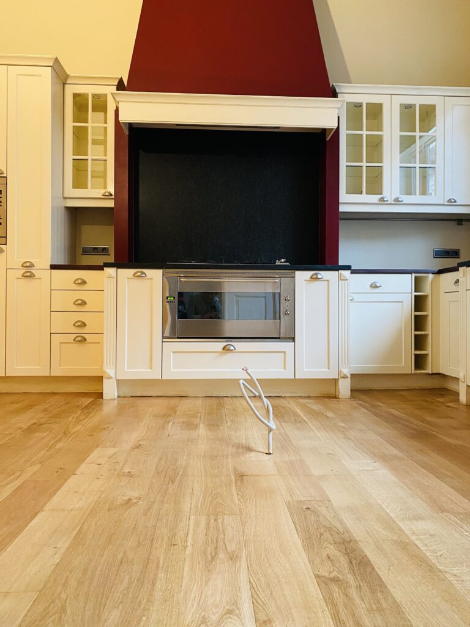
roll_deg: +0.8
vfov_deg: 67.3
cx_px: 235
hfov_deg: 53.1
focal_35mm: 26
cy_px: 314
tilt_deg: +1.0
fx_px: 471
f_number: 1.8
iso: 200
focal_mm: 4.25
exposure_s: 1/50
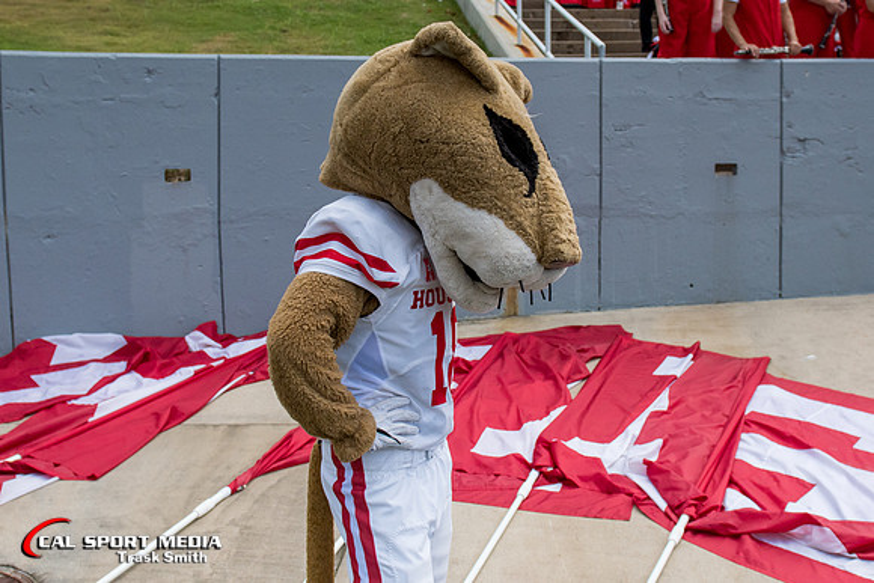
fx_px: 1079
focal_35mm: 44
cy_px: 225
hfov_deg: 44.1
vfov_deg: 30.1
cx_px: 466
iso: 640
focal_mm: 24
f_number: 4
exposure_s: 1/8000
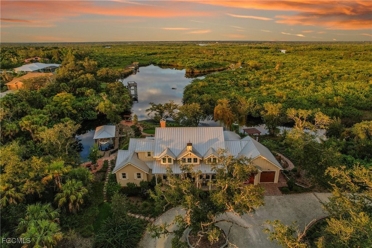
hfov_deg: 78.6
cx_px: 186
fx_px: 227
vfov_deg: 57.2
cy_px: 124
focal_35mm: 22
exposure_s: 1/100
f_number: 2.8
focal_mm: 8.38
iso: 100
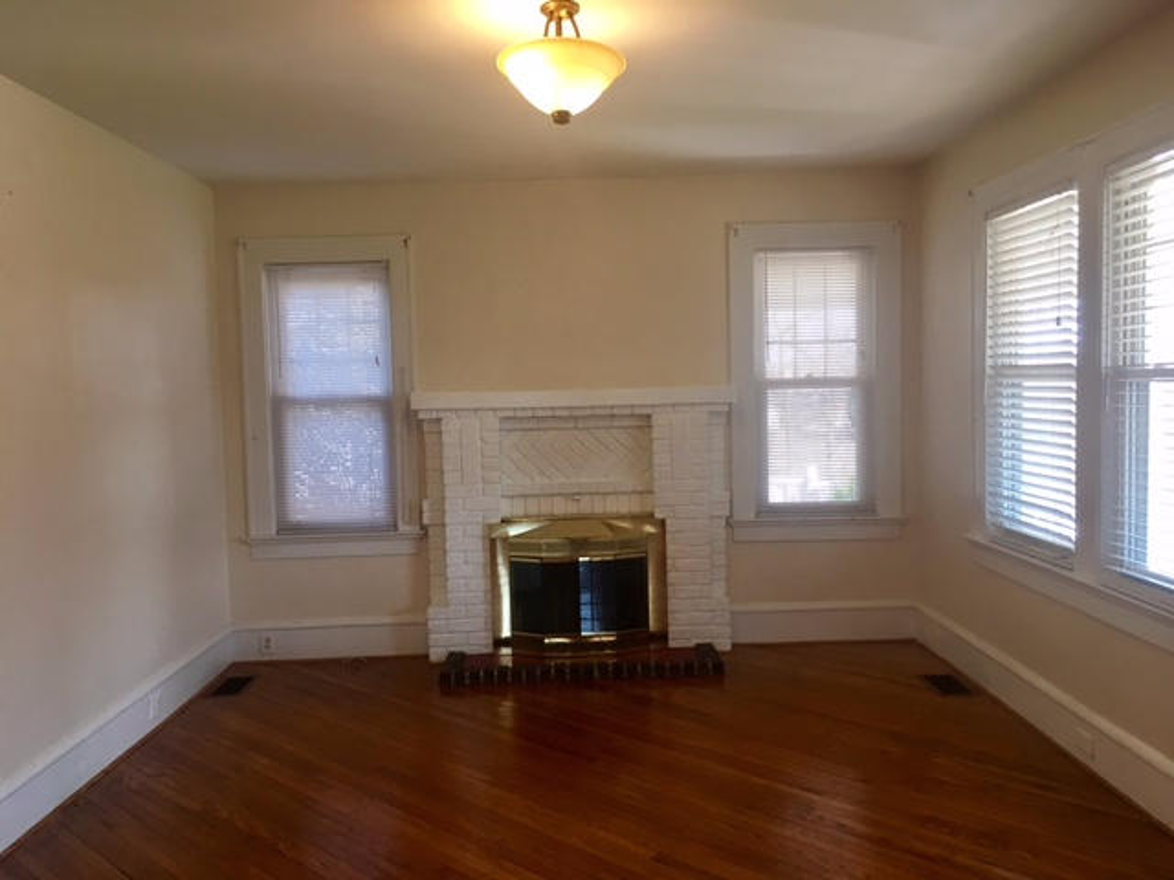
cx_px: 587
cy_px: 440
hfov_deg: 61.7
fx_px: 984
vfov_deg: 48.2
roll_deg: +1.1
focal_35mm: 29
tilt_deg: -3.7
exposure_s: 1/30
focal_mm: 4.15
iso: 32
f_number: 2.2
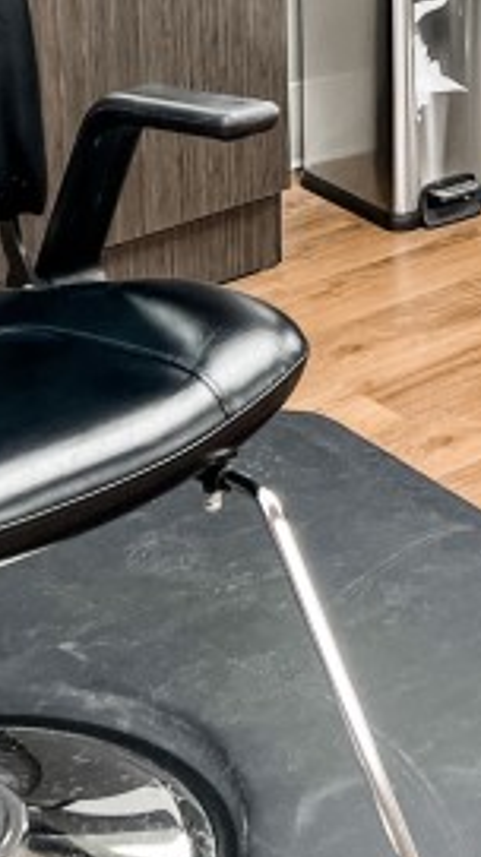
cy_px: -262
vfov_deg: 18.6
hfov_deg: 10.9
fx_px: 2431
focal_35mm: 107
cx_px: 680
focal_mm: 5.7
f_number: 1.5
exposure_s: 1/60
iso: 64
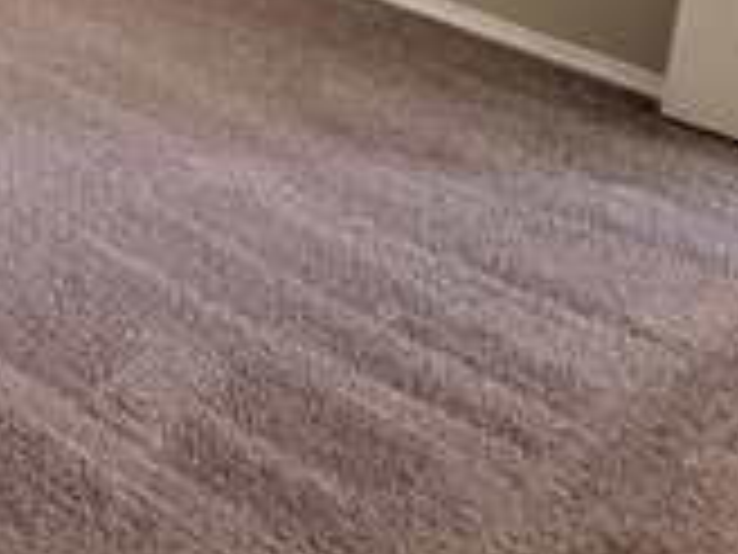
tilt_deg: -11.6
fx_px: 1215
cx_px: -466
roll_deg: +2.2
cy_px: -288
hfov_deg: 23.8
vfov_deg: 21.4
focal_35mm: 57
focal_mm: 2.22
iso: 1000
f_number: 2.2
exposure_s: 1/40
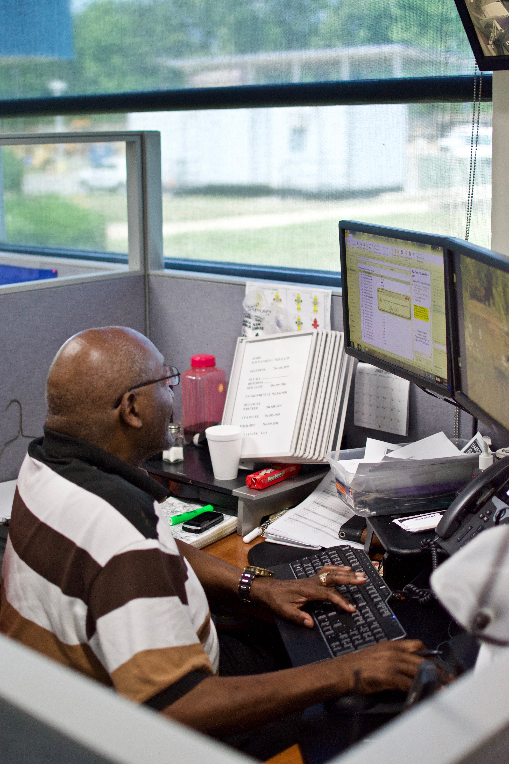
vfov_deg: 37.9
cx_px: 254
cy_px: 382
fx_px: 1113
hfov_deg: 25.8
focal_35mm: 52
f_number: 1.8
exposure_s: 1/160
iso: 1000
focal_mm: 35
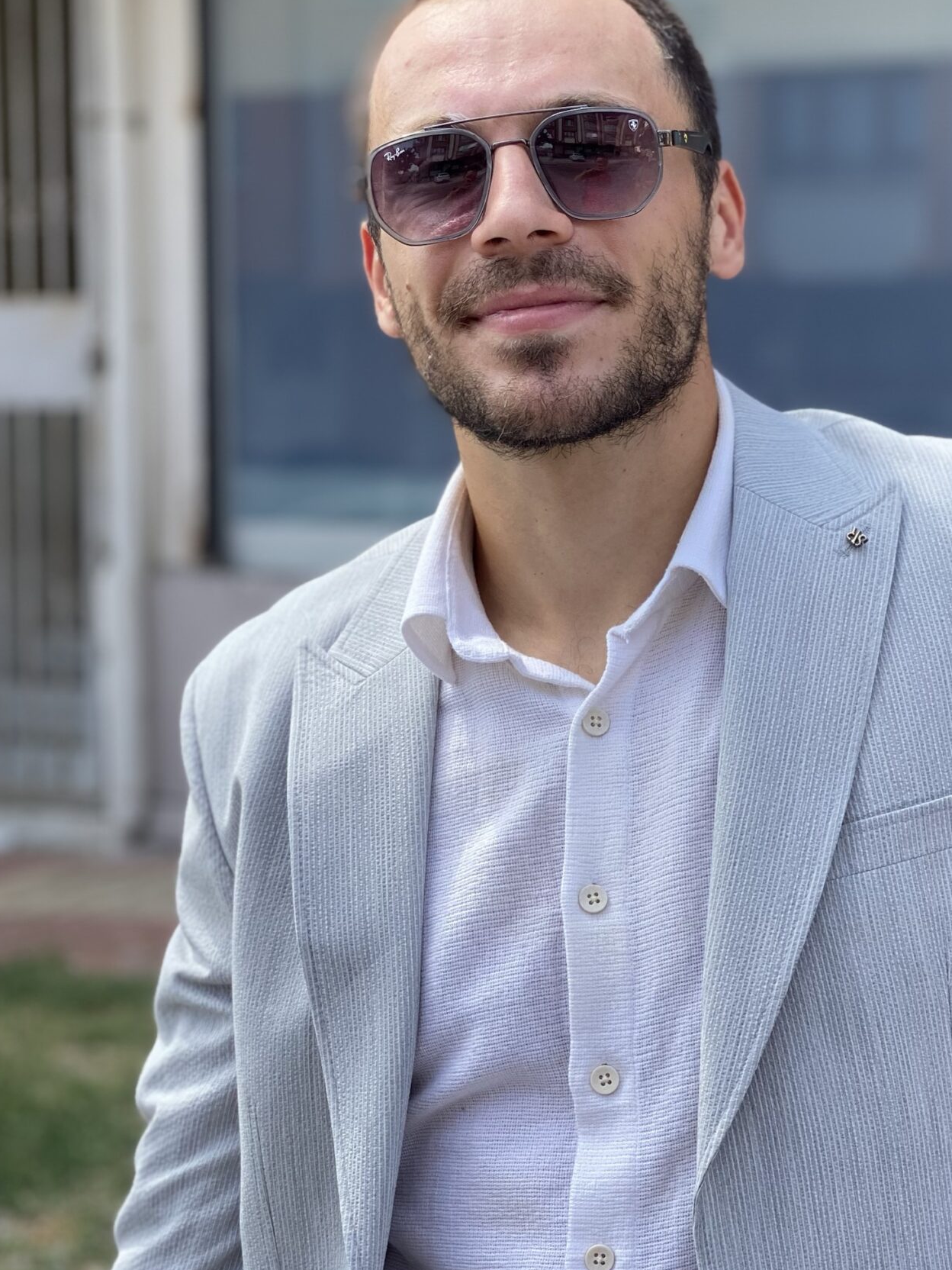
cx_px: 664
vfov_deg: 24.4
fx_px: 2934
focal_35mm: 80
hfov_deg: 18.4
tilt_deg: -4.1
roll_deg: -0.9
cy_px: 657
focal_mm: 6
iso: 20
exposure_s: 1/269
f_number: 2
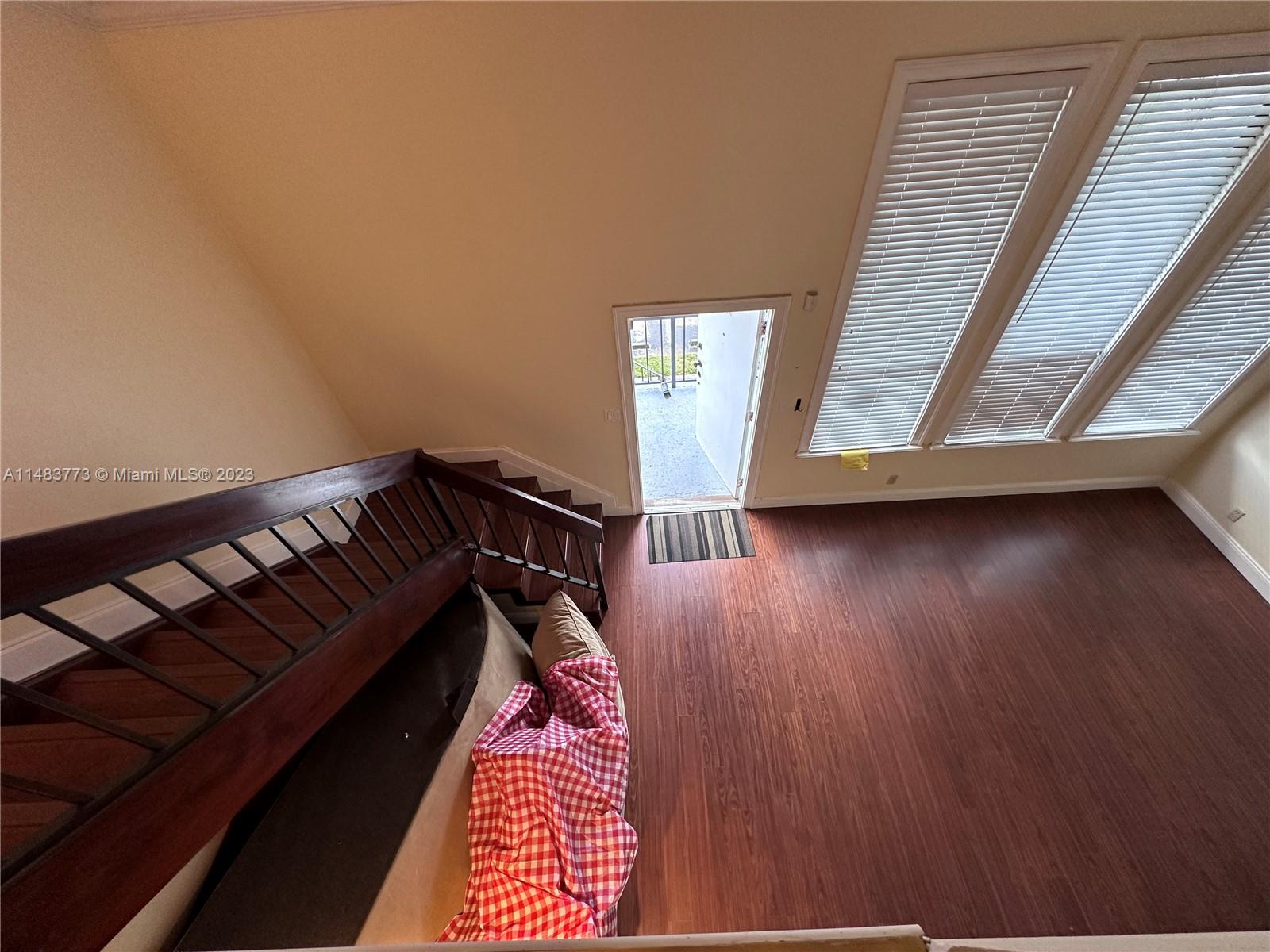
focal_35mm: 14
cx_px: 635
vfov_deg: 85.7
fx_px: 514
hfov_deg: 102.1
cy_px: 476
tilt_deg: -47.4
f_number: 2.2
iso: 250
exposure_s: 1/120
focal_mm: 2.22
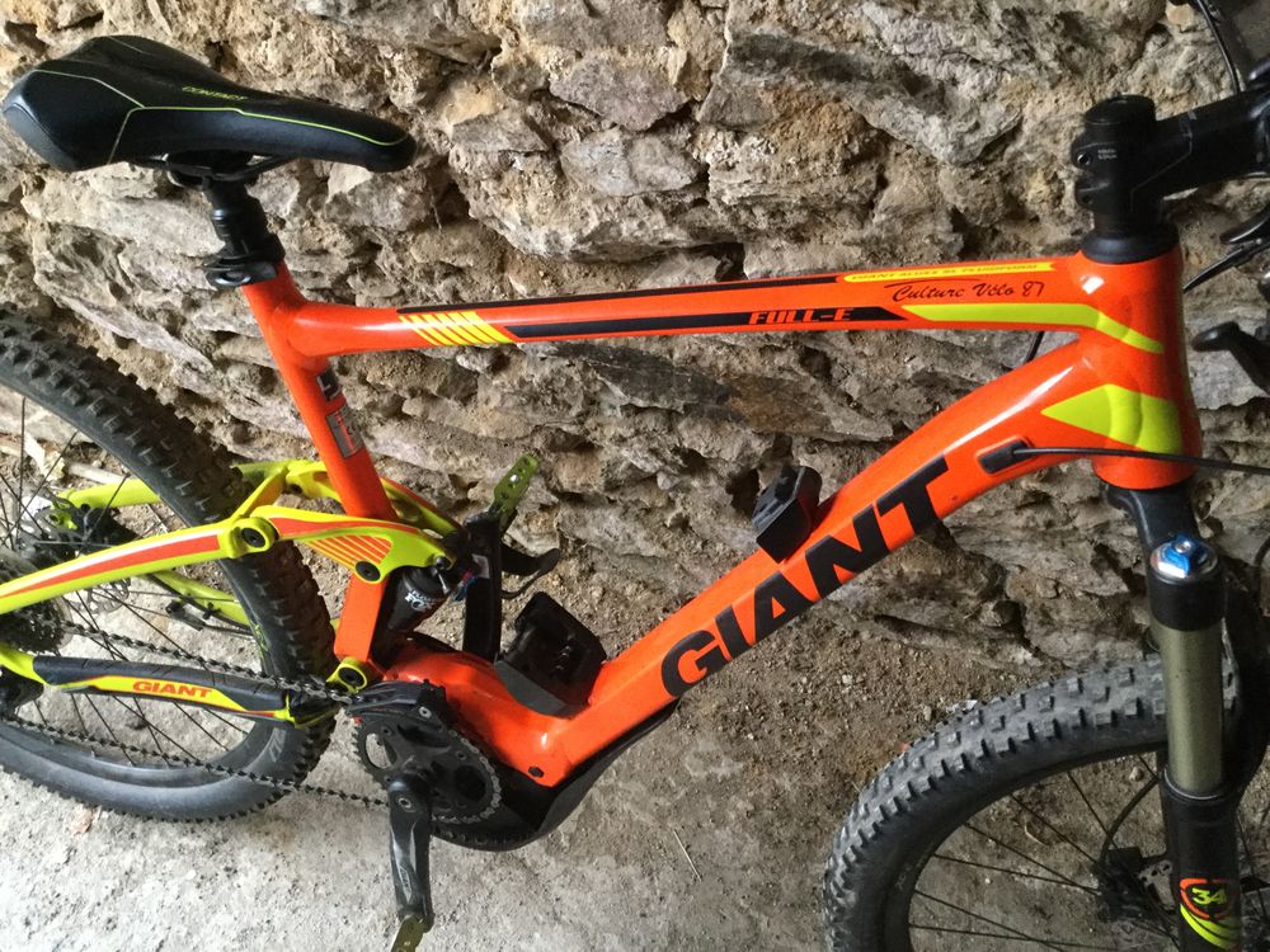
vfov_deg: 45.4
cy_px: 476
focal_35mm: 31
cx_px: 635
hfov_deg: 58.4
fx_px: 1137
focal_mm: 3.3
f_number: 2.4
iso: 200
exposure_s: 1/17
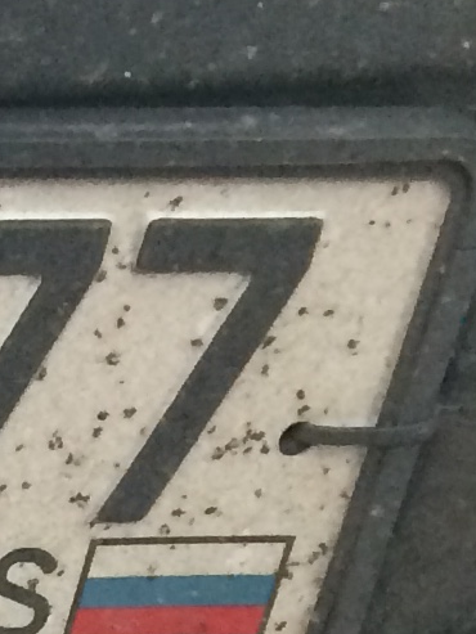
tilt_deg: -45.6
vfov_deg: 9.2
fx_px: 3519
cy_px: 1546
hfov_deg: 6.8
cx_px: -1060
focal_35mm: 192
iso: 80
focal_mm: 4.15
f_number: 2.2
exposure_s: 1/33
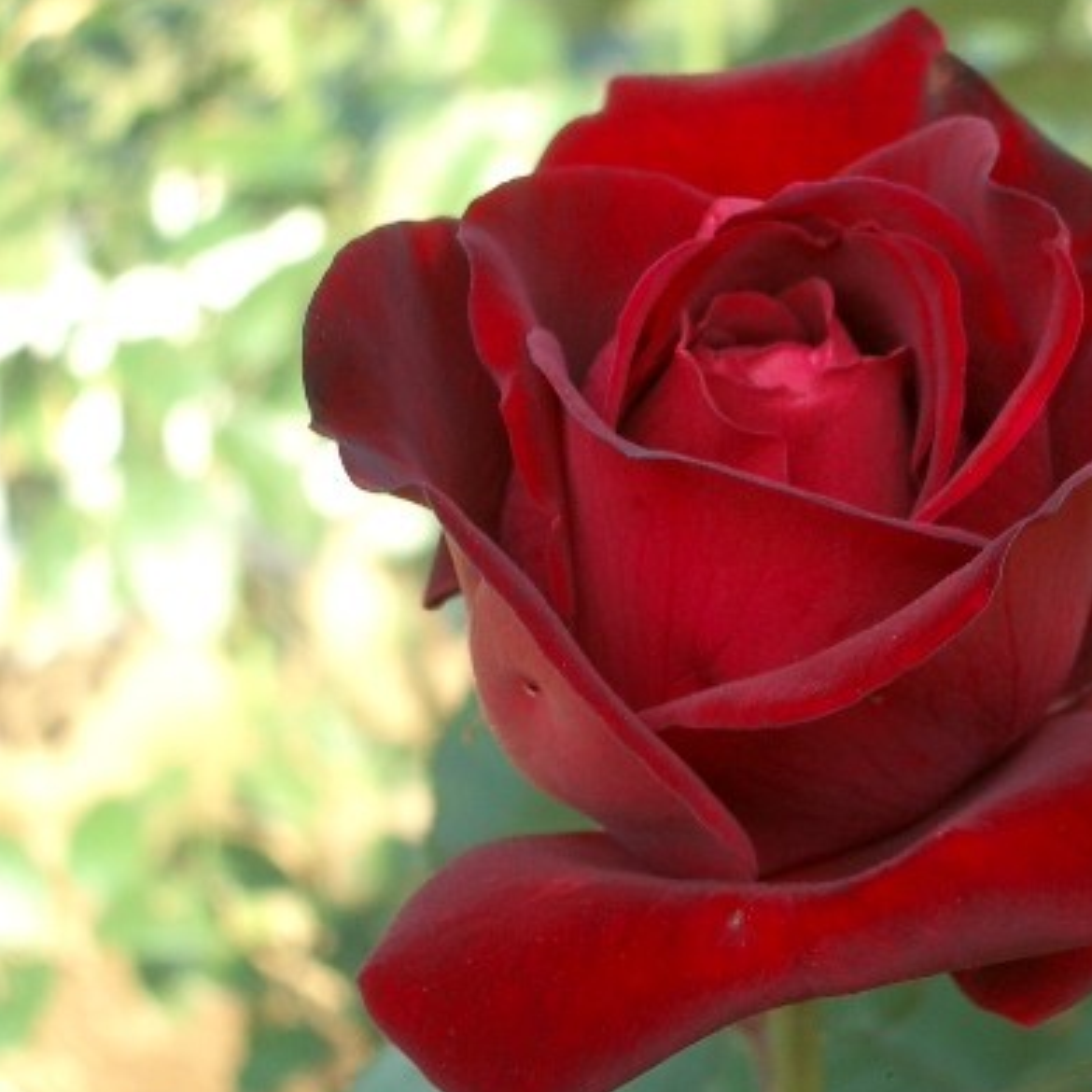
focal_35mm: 90
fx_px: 3212
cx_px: 804
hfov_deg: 19.2
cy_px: 543
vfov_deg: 19.3
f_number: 3.5
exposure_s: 1/125
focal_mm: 10.2
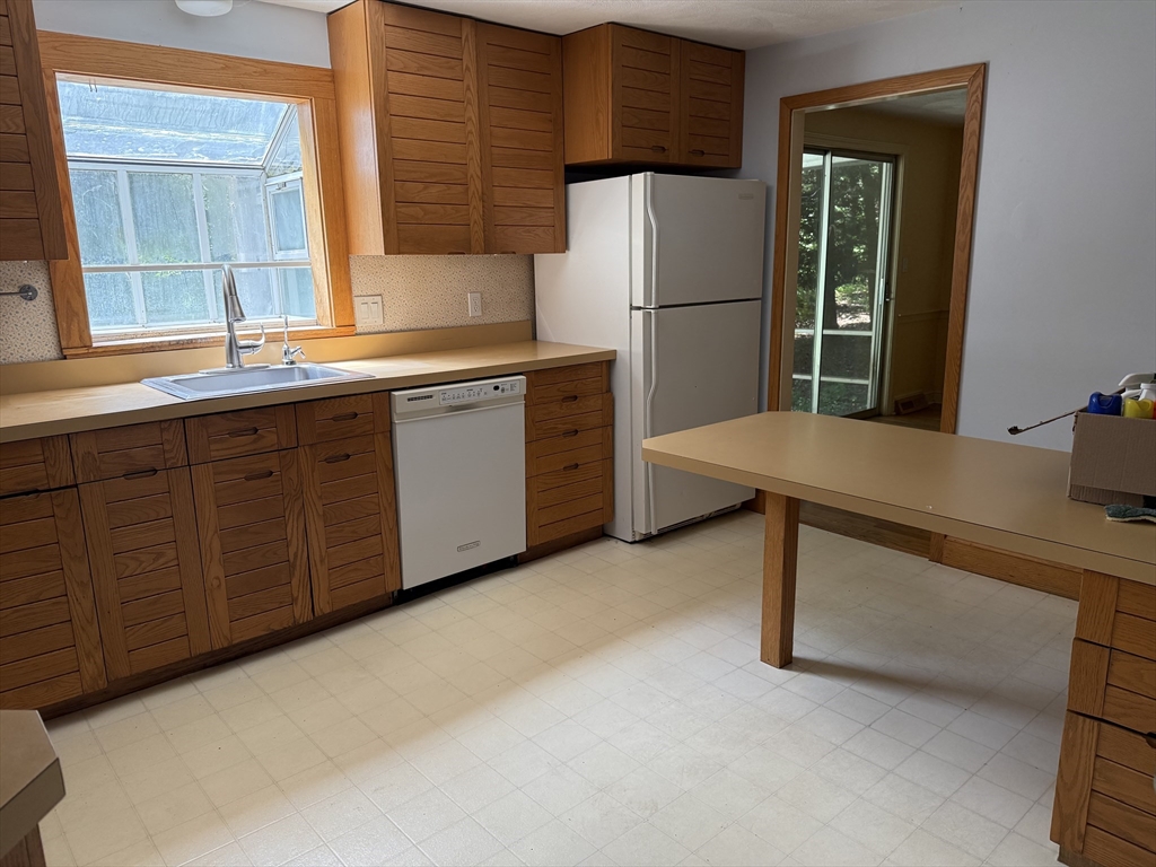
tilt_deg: -12.1
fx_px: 801
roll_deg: +0.8
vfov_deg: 56.8
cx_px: 578
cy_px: 434
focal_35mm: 24
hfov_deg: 71.6
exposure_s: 1/234
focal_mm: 6.76
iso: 200
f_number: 1.78
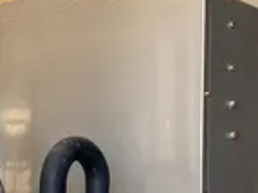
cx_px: 32
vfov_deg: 14.6
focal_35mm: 100
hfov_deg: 19.3
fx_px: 745
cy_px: 187
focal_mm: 4.25
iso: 125
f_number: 1.8
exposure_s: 1/117
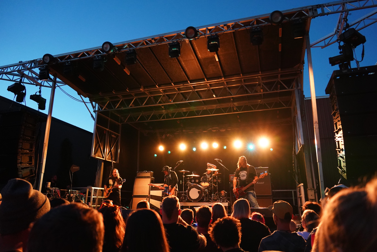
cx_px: 188
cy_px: 126
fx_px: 251
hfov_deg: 73.7
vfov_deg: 53.1
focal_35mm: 24
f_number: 4
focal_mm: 24
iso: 10000
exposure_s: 1/160
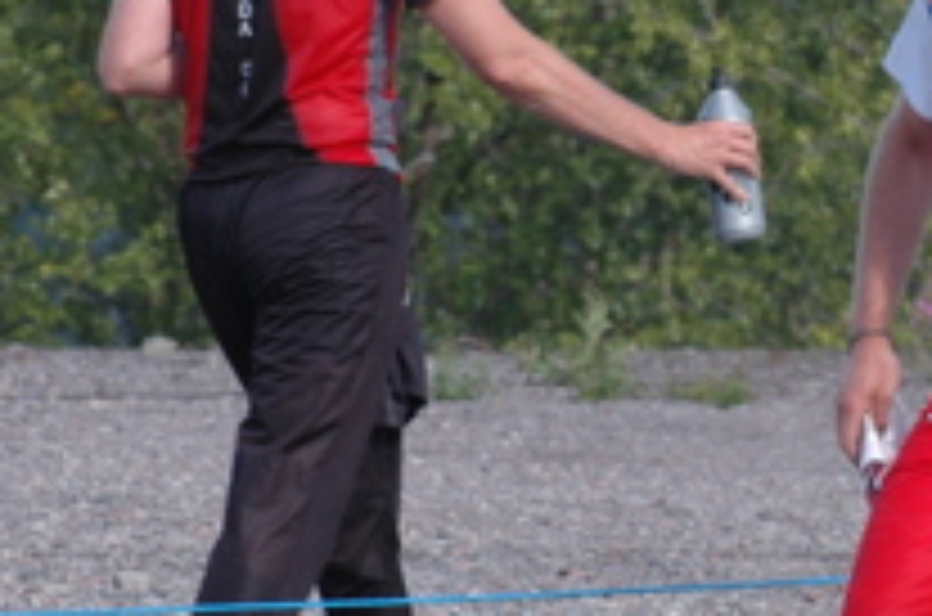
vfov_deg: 1.7
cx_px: 937
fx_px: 20379
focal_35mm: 789
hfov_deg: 2.6
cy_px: 182
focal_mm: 170
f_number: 8
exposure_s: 1/200
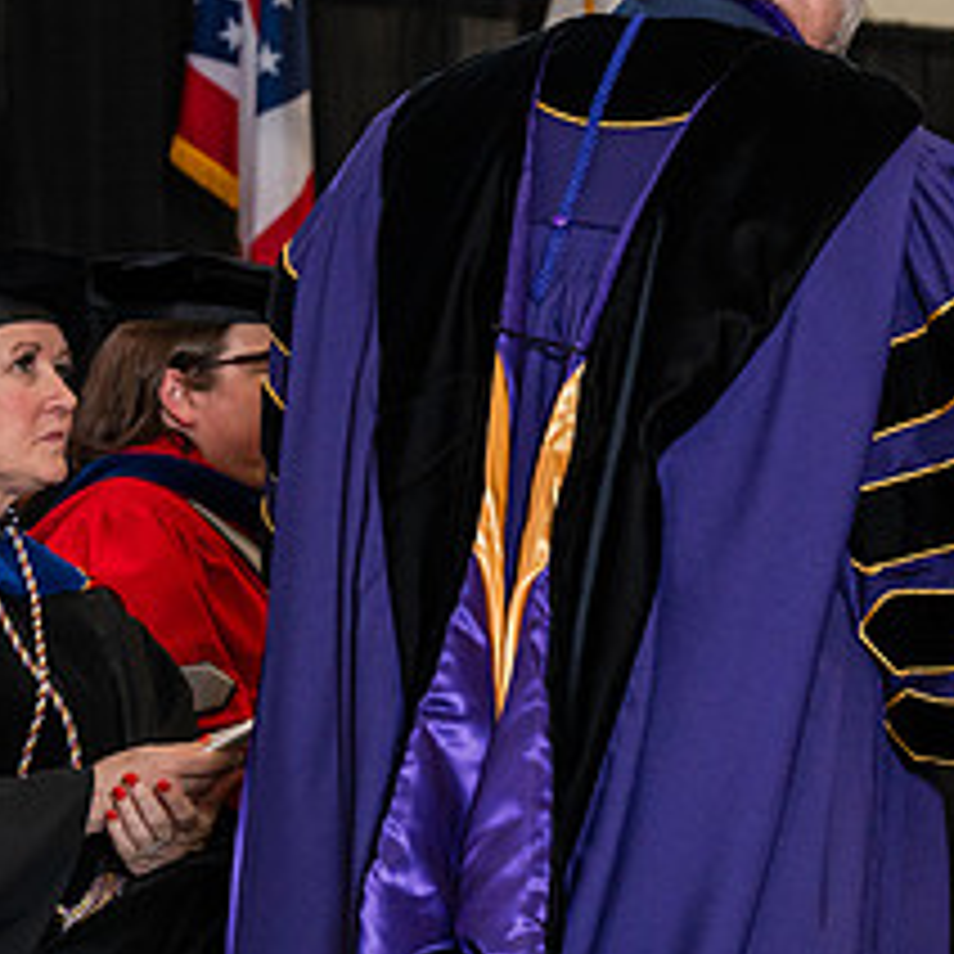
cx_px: 994
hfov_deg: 10.6
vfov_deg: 10.7
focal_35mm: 163
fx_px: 5082
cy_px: 385
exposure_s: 1/200
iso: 1250
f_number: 5
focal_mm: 70
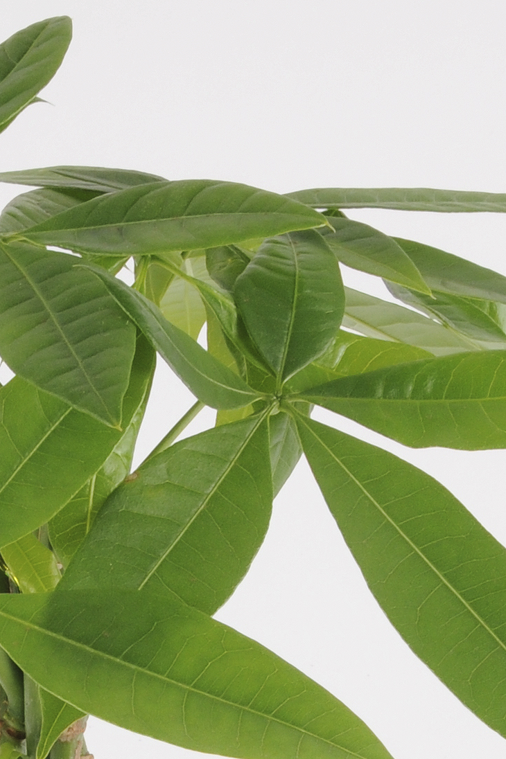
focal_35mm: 129
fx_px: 2721
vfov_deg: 15.1
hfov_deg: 10.6
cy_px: 1012
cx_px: 59
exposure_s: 1/125
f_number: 16
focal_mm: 22
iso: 250
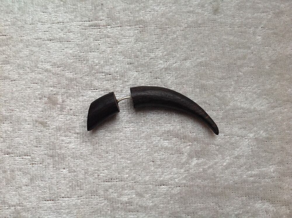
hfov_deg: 52.7
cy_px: 109
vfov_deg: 40.6
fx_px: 295
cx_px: 146
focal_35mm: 35
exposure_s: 1/120
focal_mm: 4.28
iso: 100
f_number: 2.4
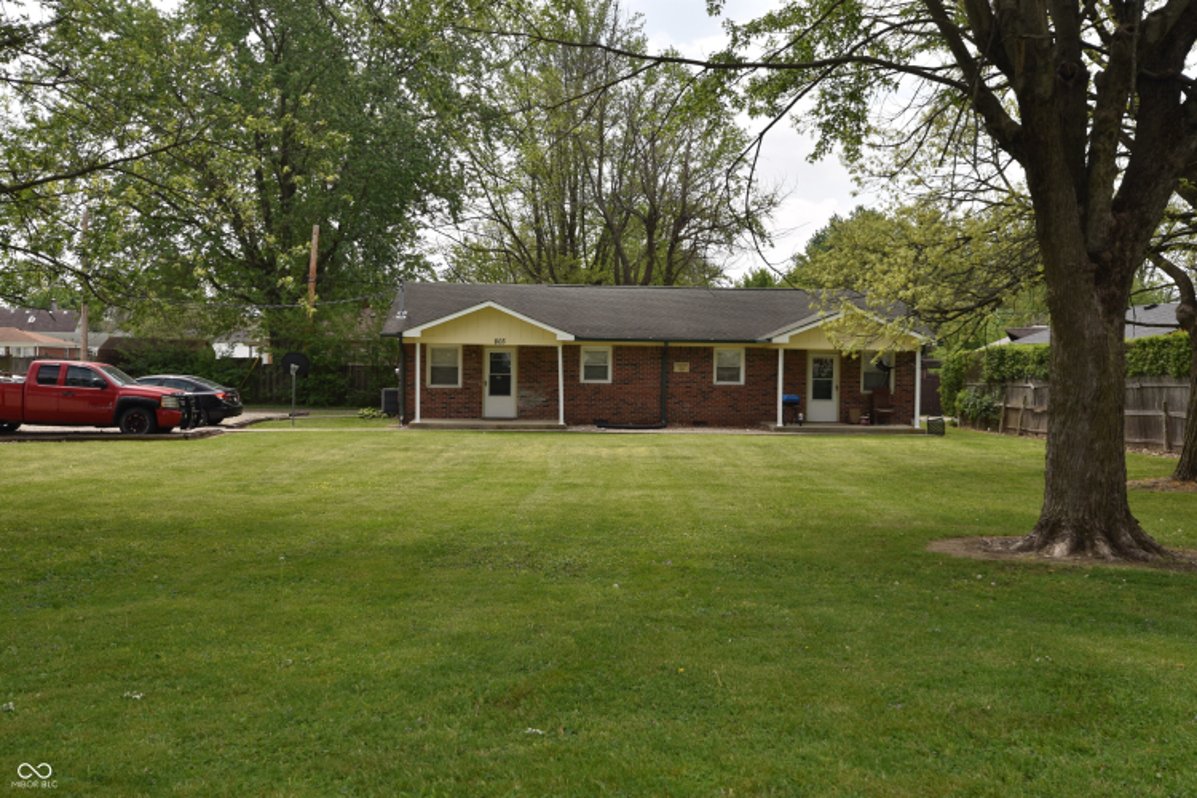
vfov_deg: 36.9
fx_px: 1197
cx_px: 598
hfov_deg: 53.1
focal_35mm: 36
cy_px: 399
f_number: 8
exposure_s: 1/200
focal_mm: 24
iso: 100
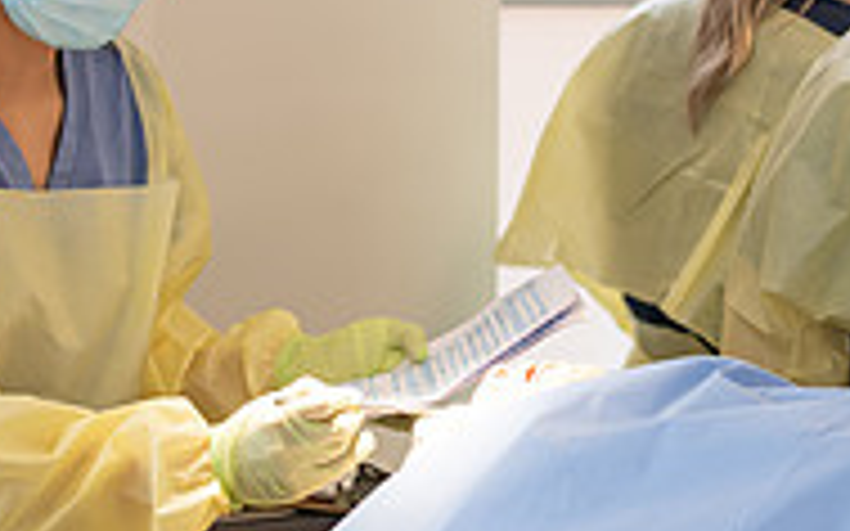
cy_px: 11
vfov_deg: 6.0
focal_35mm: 219
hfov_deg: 9.6
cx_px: 625
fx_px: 5072
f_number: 3.2
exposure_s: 1/200
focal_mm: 70
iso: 250
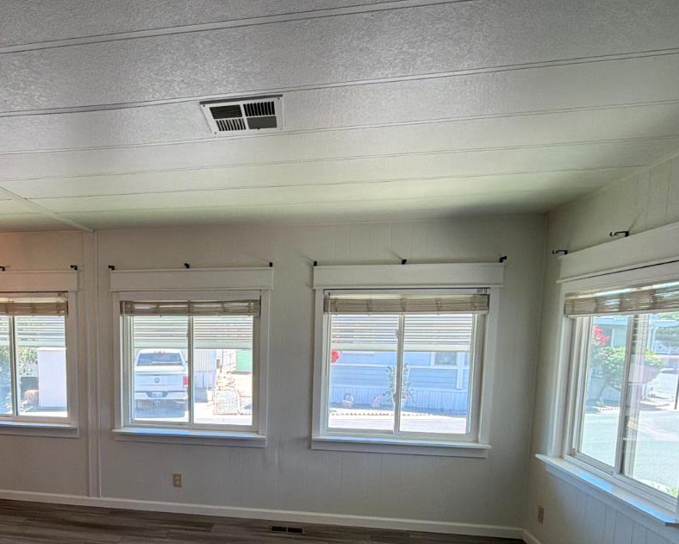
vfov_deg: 53.3
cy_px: 383
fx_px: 523
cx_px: 203
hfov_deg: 63.6
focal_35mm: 26
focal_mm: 2.22
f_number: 2.2
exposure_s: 1/120
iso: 125
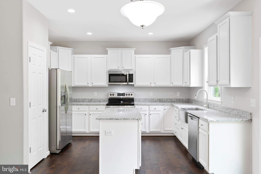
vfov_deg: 43.6
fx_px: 217
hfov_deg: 61.9
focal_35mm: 30
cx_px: 130
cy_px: 87
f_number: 7.1
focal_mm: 30
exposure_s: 1/13
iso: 320
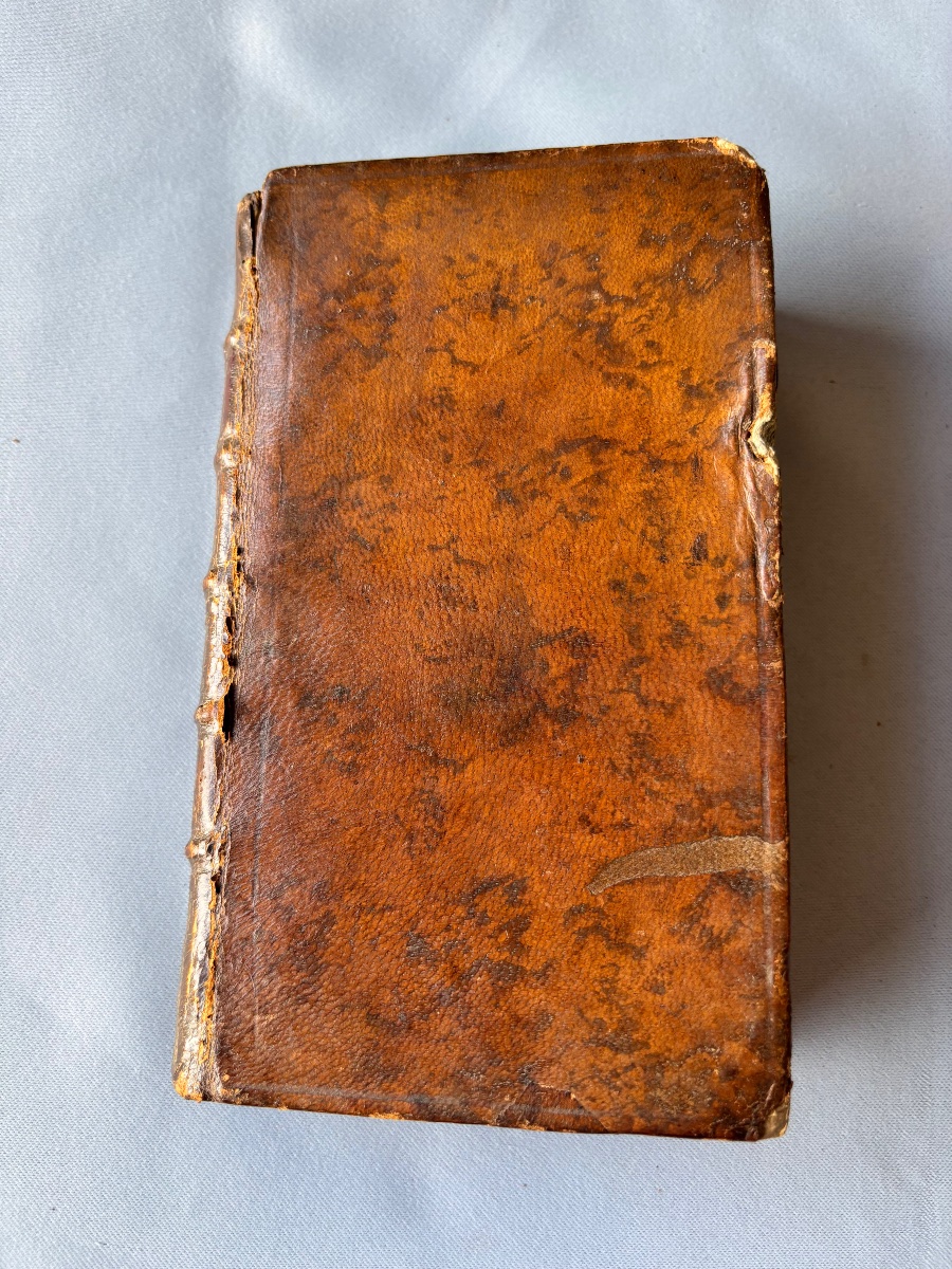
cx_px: 476
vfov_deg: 67.3
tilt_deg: -83.1
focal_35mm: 26
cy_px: 634
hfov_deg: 53.1
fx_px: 953
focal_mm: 5.96
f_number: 1.6
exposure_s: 1/121
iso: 100
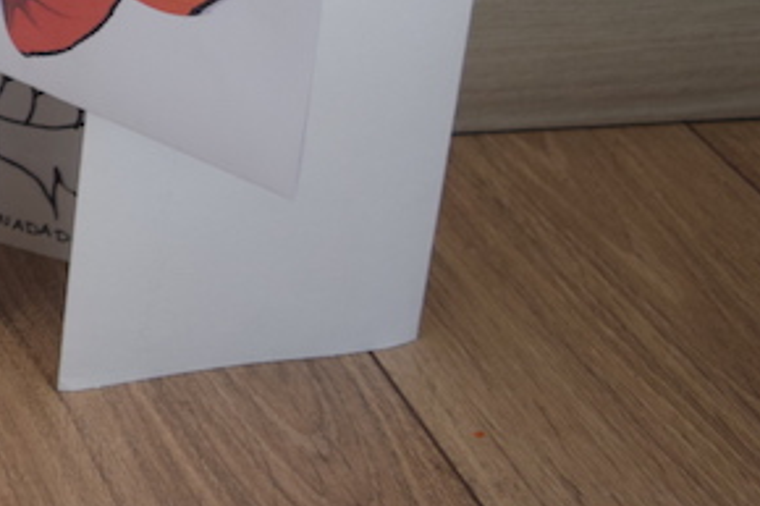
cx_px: -367
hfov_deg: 16.1
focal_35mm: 117
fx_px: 2459
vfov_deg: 11.2
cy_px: -273
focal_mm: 25
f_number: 4
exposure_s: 1/60
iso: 560
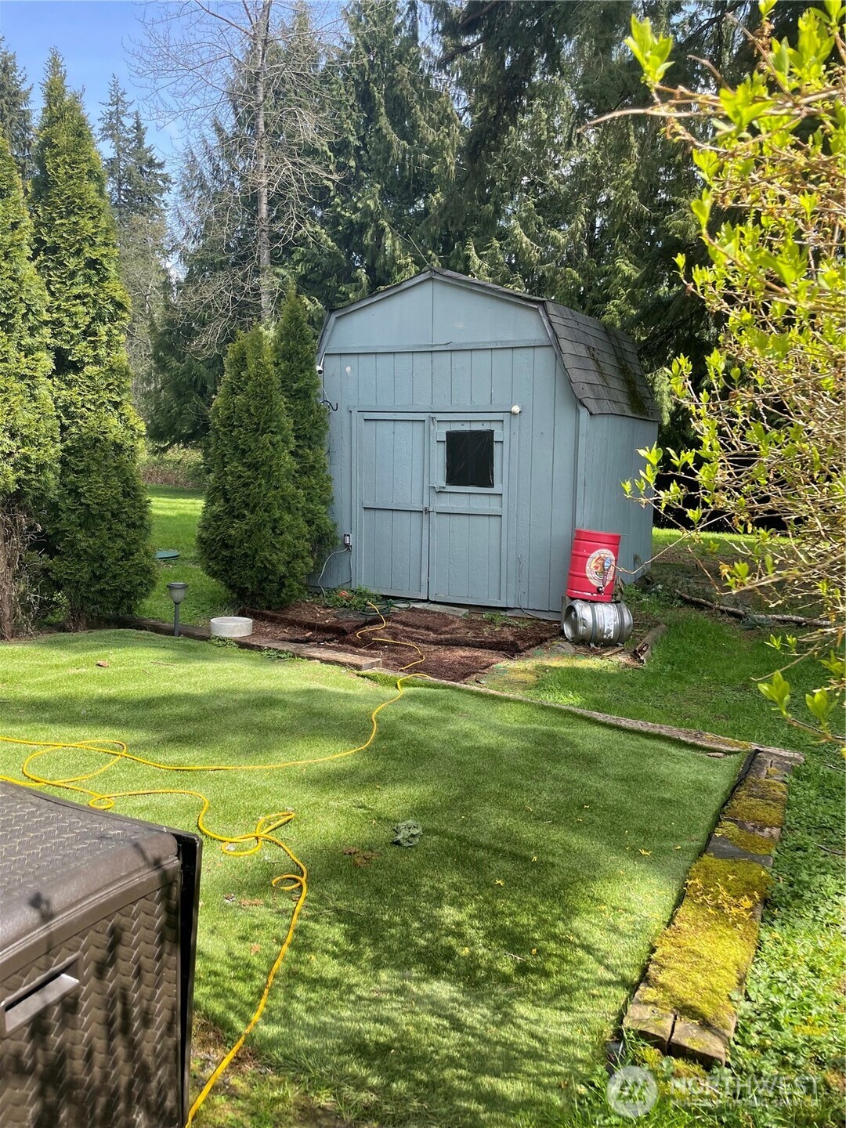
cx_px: 423
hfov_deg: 53.1
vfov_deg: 67.3
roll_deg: -1.2
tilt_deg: -8.2
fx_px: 847
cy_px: 564
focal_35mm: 26
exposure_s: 1/711
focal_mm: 4.2
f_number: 1.6
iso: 32
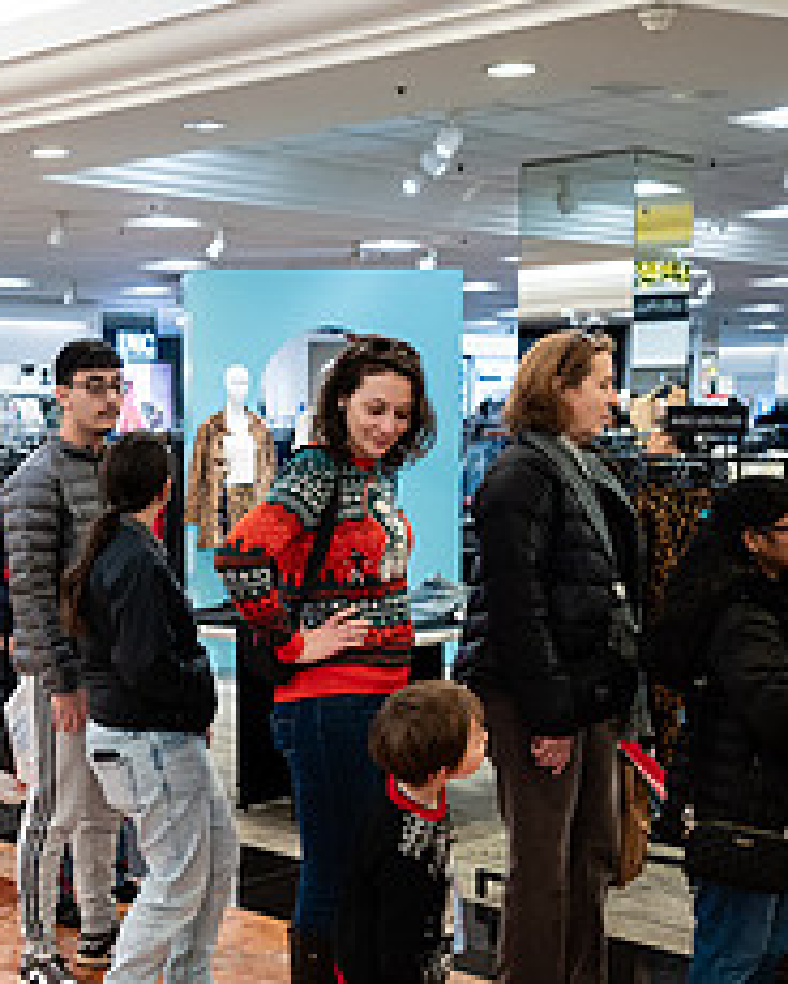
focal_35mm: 57
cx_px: 120
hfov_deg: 26.0
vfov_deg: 32.9
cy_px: 618
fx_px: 1662
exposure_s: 1/160
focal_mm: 24
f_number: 3.2
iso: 1000
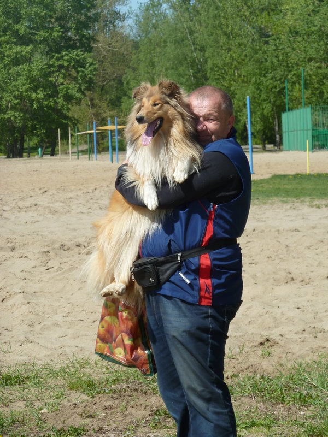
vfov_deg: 12.5
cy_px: 218
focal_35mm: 158
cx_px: 164
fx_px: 1996
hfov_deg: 9.4
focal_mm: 25.9
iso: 80
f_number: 4.5
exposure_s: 1/400
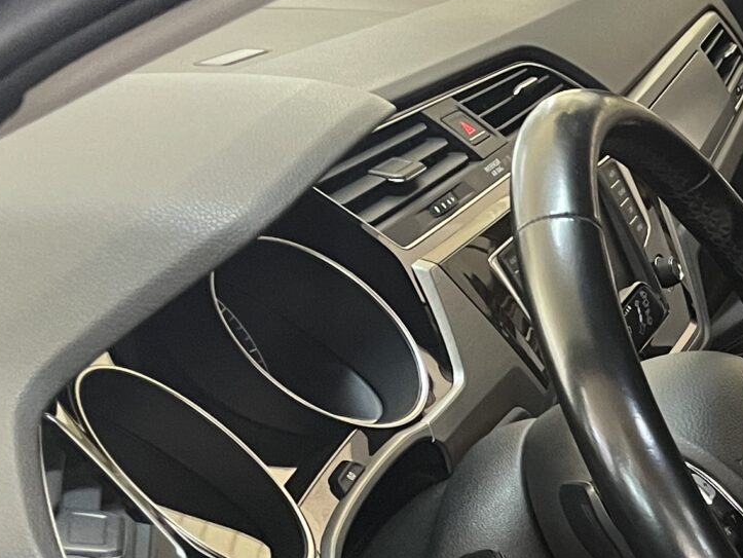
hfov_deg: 17.9
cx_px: 1251
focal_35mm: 92
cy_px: 592
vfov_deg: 15.7
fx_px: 1976
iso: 320
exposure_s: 1/50
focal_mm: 4.2
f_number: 1.6
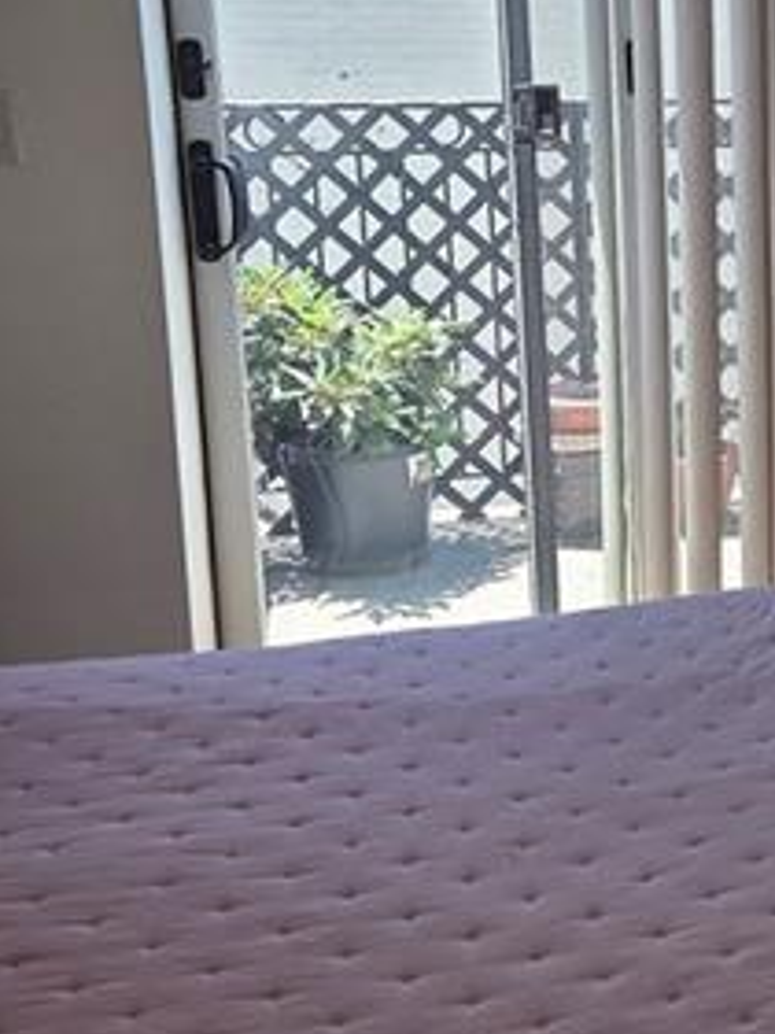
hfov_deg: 21.0
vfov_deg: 30.6
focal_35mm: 63
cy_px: 384
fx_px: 1881
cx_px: 1022
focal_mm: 5.4
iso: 25
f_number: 1.8
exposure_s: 1/178
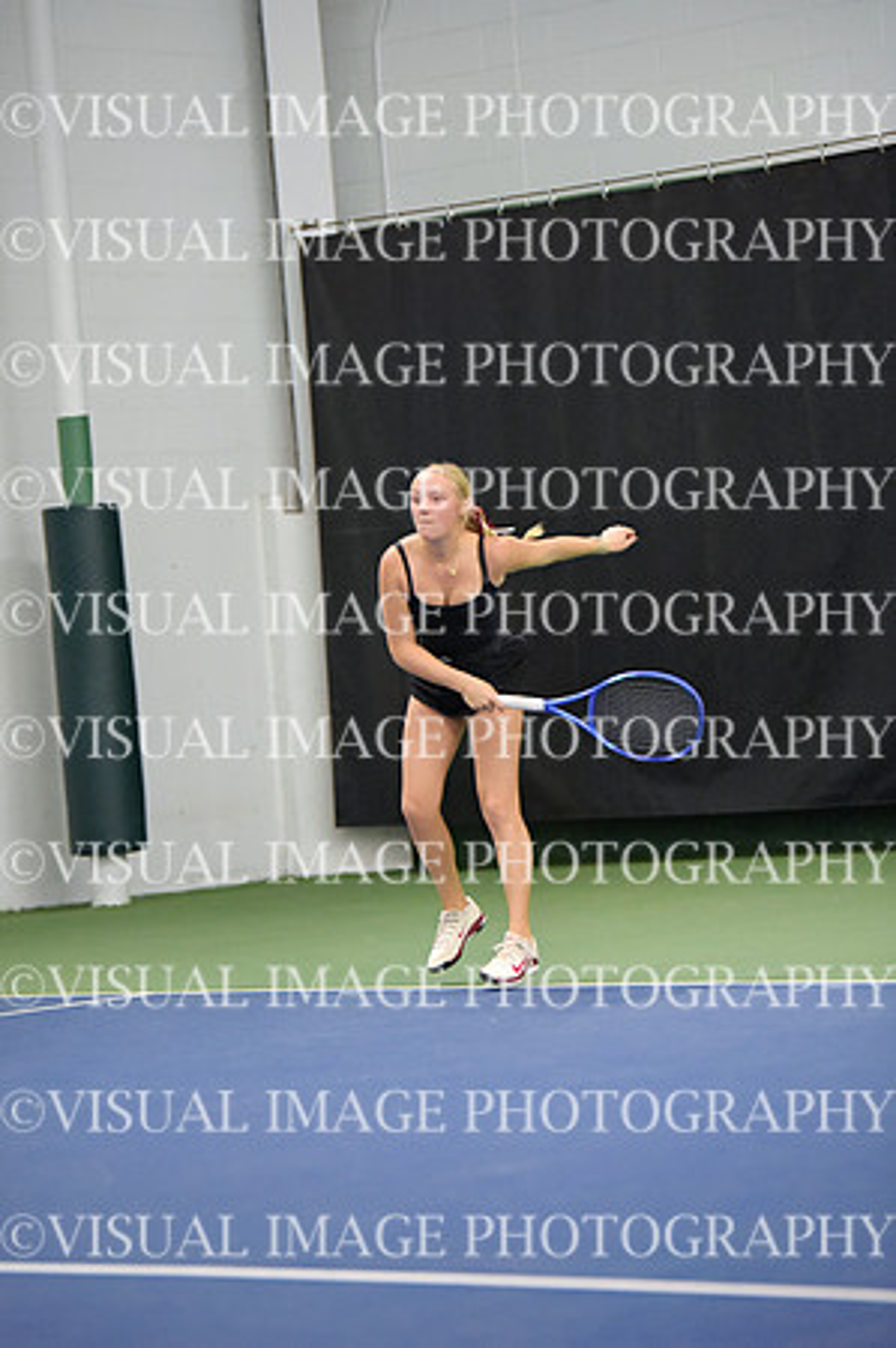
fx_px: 5238
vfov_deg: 14.7
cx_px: 448
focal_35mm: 140
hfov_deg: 9.8
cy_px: 674
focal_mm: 140
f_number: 3.2
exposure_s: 1/1600
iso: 12800
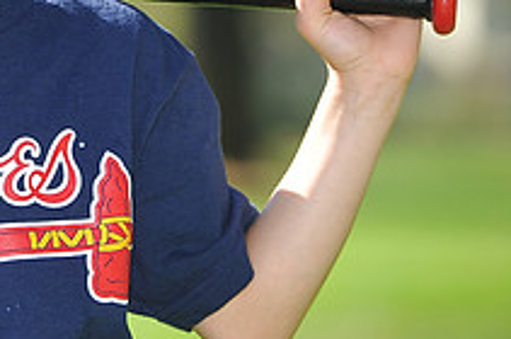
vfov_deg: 4.7
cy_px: -116
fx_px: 4096
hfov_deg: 7.1
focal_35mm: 289
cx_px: -160
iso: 200
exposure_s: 1/500
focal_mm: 105
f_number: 4.5
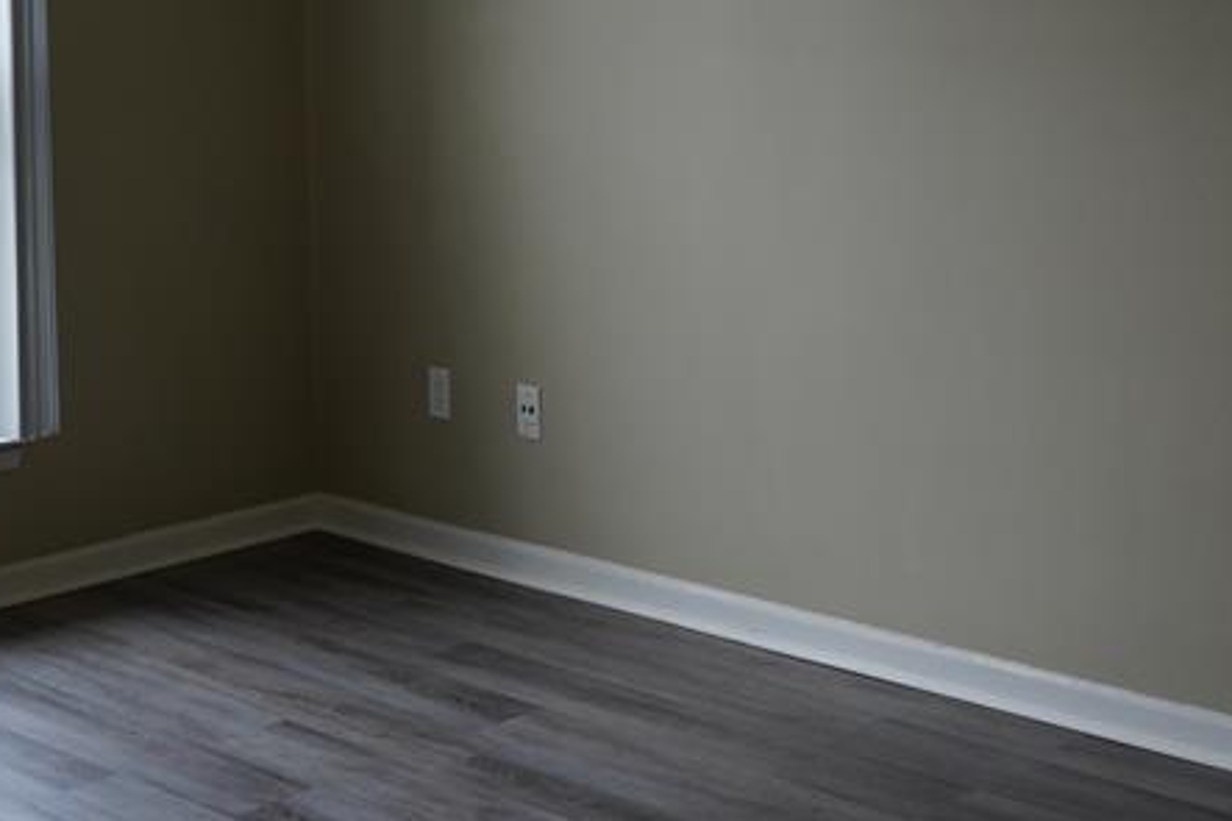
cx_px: 590
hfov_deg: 30.1
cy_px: 36
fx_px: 2292
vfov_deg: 19.8
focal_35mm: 67
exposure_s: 1/160
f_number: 4
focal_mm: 29
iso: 1600
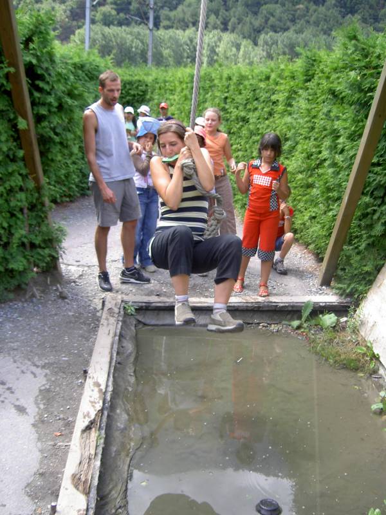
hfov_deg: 36.8
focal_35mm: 39
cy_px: 258
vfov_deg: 47.9
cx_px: 193
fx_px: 580
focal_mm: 8
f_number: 2.8
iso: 100
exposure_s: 1/160
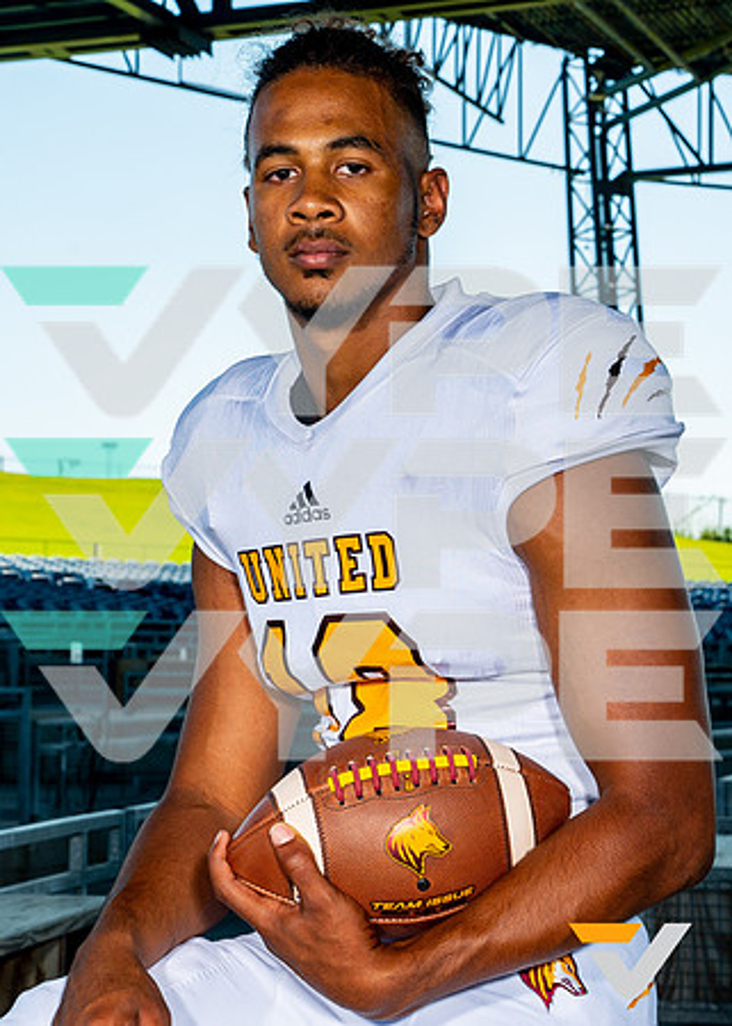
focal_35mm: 78
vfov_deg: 25.5
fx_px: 2268
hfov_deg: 18.3
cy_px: 514
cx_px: 406
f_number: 9
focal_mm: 53
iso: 125
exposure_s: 1/125
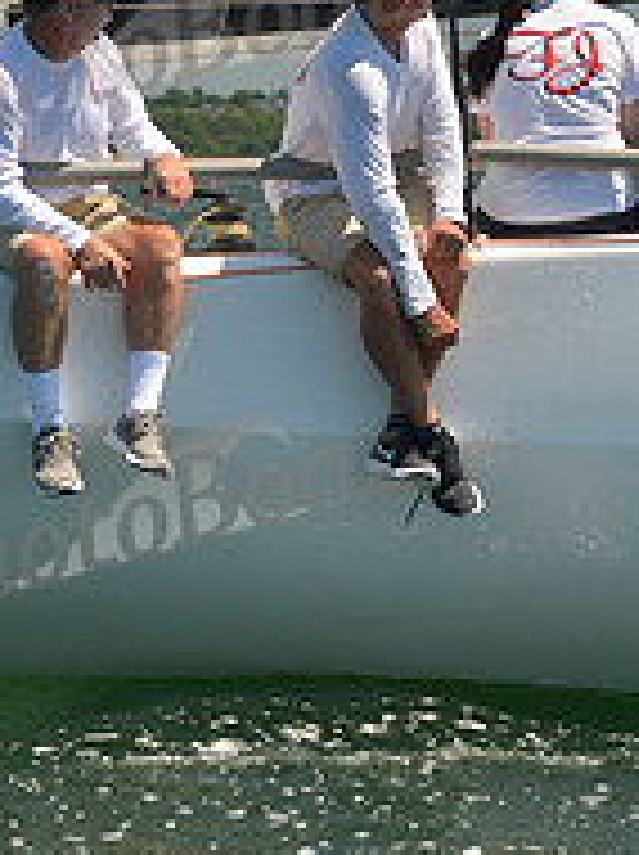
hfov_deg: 7.1
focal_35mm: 206
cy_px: 209
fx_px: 5082
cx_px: 756
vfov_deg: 9.6
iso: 280
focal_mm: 70
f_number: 4.5
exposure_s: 1/1250
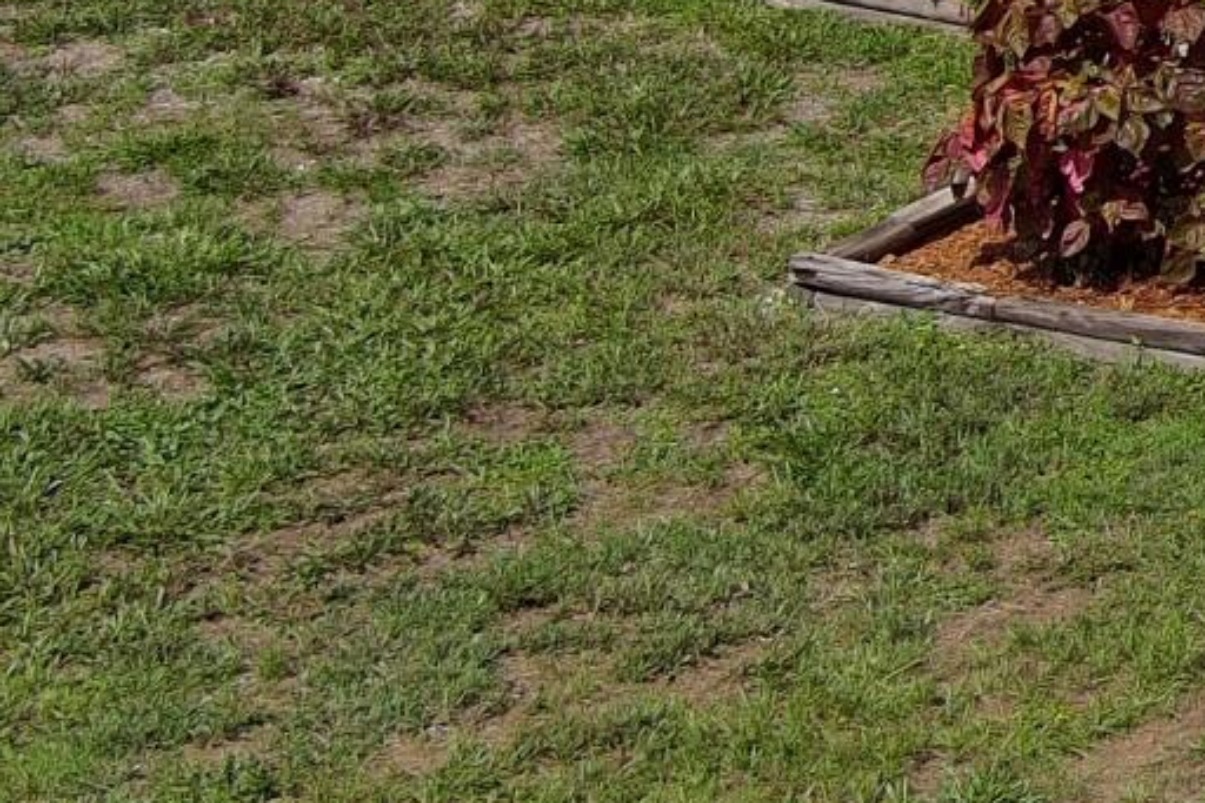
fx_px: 5688
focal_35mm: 170
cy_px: -539
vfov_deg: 7.9
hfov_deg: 10.7
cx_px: 2697
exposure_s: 1/1908
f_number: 2.8
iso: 101
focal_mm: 10.57
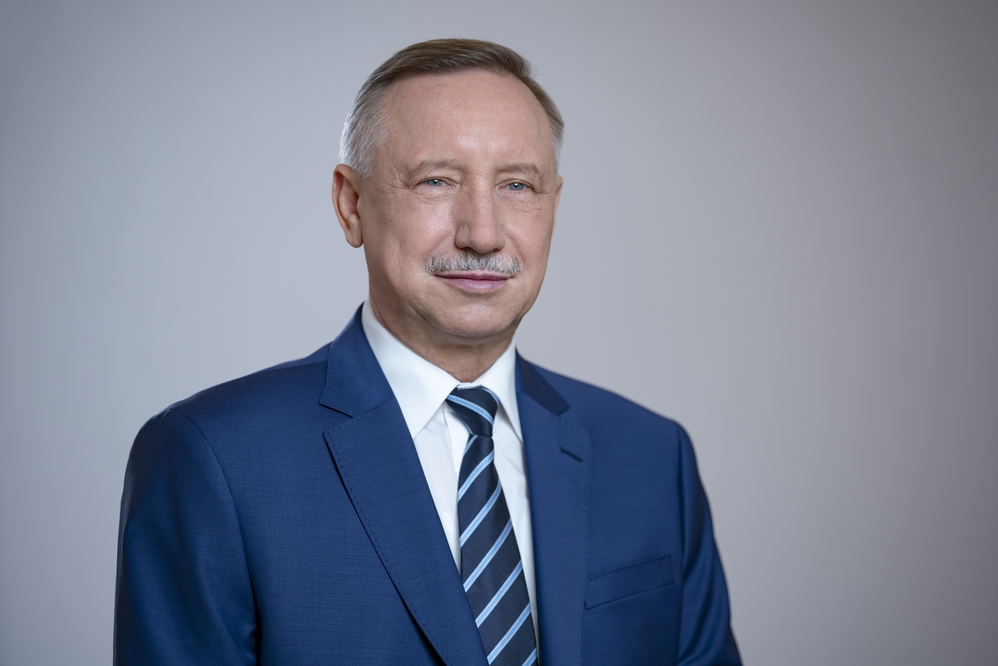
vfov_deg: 9.8
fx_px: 3881
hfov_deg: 14.7
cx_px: 499
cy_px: 333
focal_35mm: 140
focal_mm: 140
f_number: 2.8
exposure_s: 1/200
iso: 200
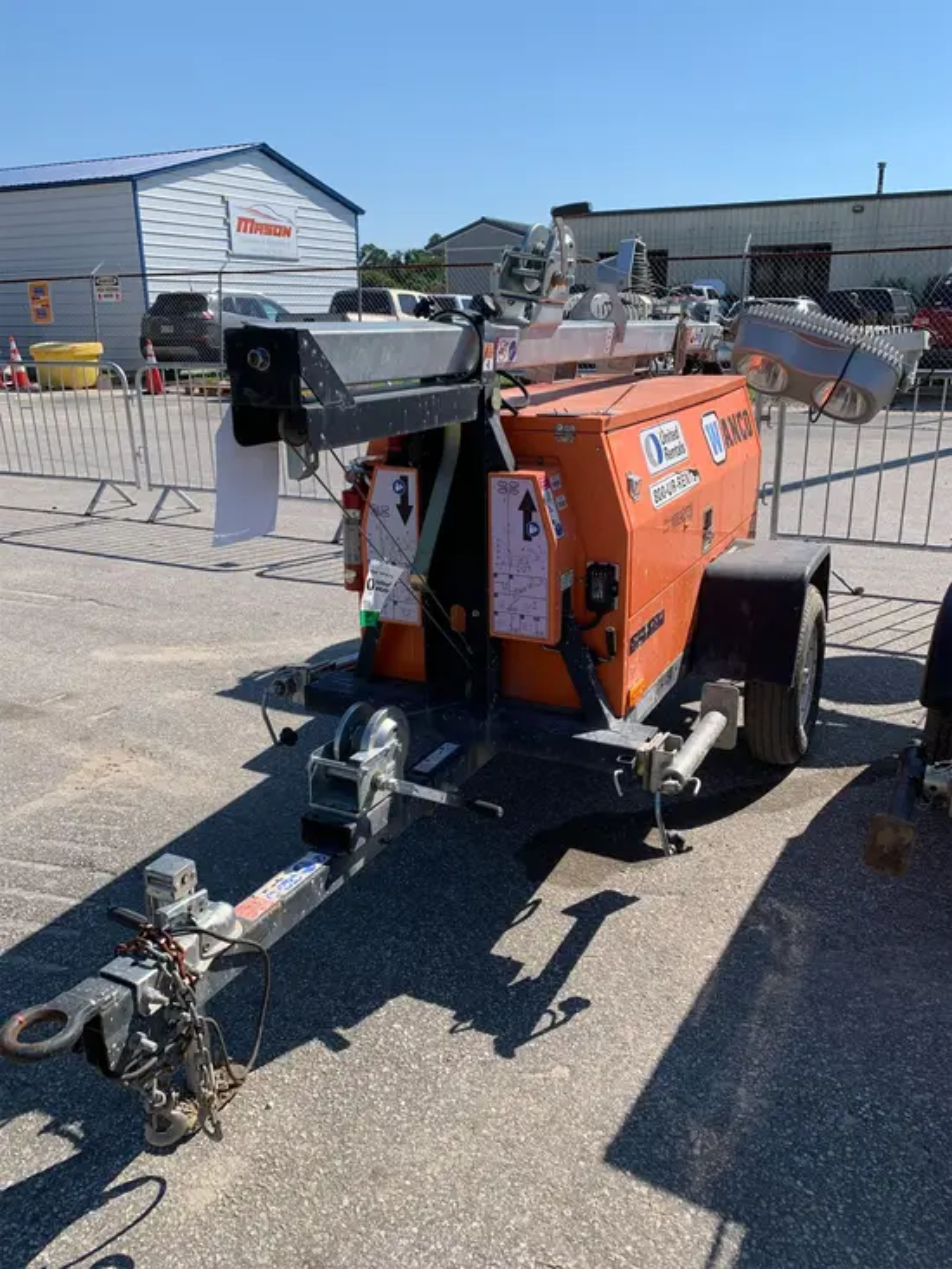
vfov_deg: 67.3
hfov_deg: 53.1
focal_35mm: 26
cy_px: 634
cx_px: 476
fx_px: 953
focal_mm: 4.25
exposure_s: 1/2075
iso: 25
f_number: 1.8
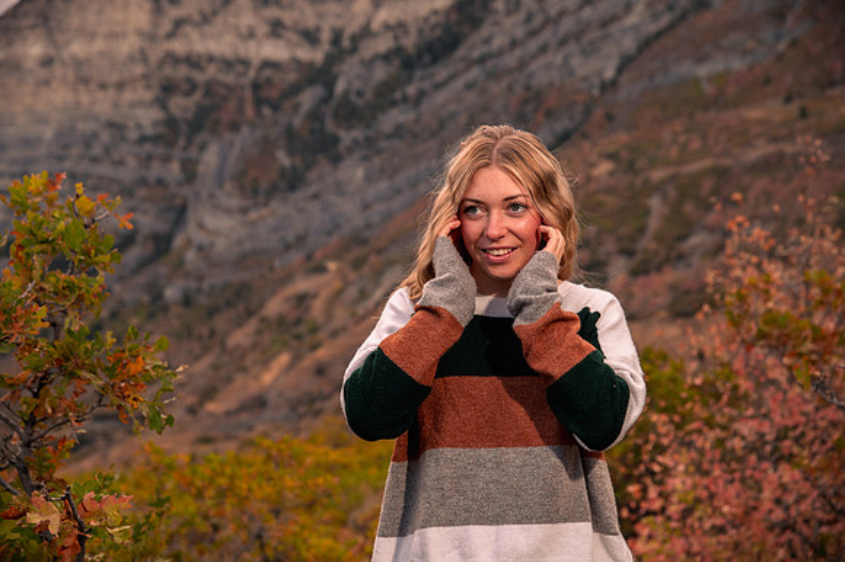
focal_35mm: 82
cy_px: 281
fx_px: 1924
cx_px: 422
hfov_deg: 24.8
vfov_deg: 16.6
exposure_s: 1/160
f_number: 5.6
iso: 1250
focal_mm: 82
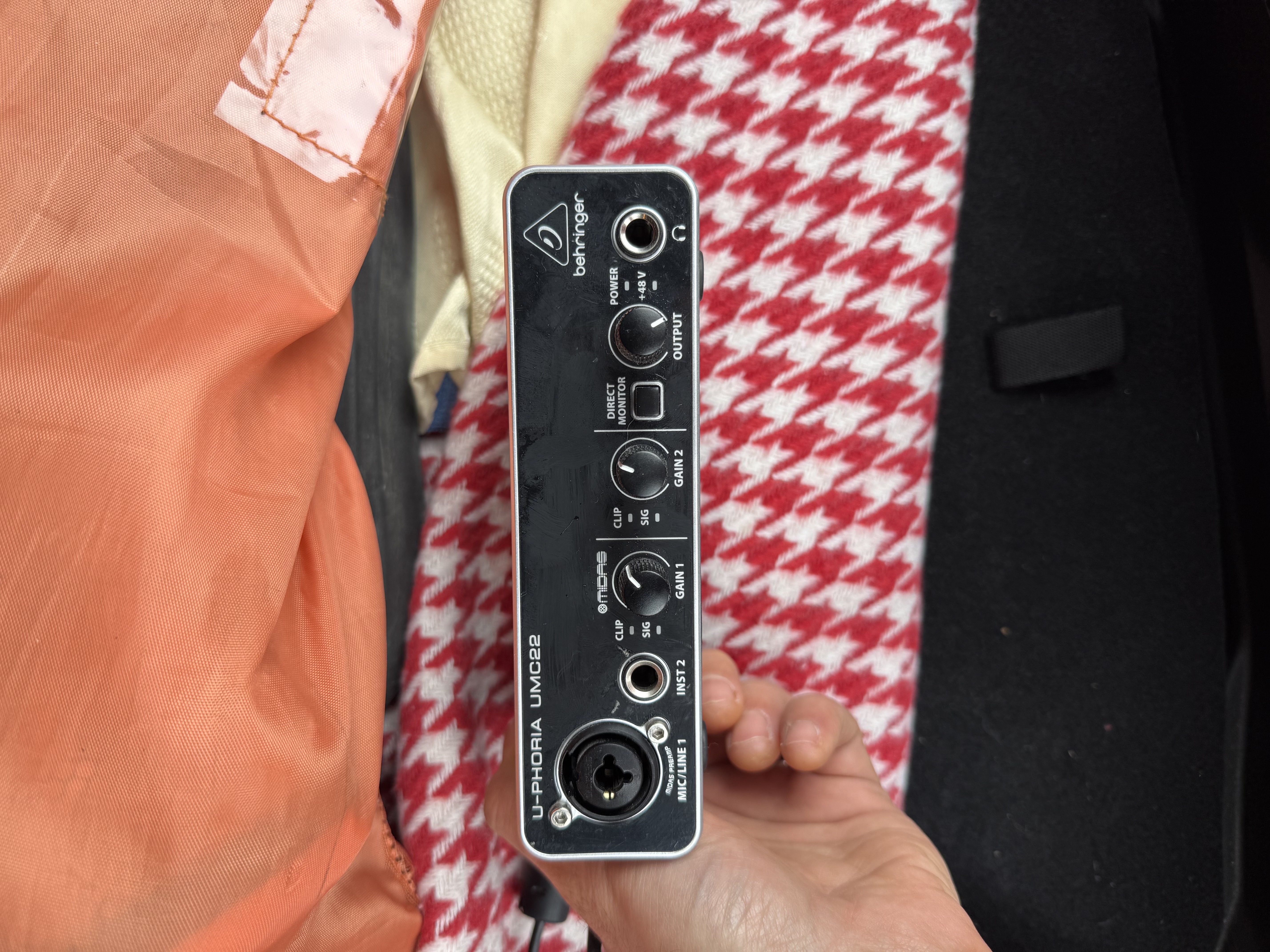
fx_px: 881
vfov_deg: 56.8
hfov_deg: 71.6
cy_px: 476
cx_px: 635
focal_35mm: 24
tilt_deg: -88.8
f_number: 1.78
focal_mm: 6.76
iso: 64
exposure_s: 1/121
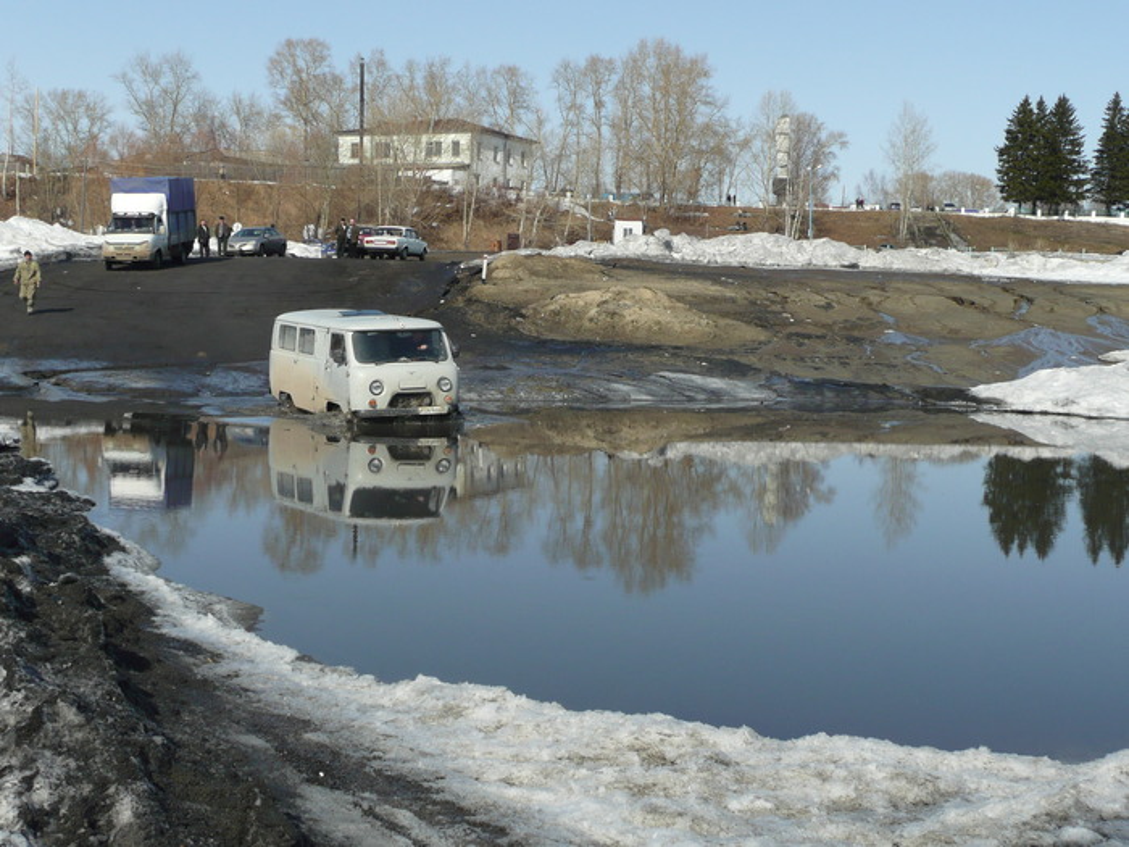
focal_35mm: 45
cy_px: 424
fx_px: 1468
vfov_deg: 32.2
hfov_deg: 42.1
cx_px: 564
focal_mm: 7.3
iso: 100
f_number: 10
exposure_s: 1/250
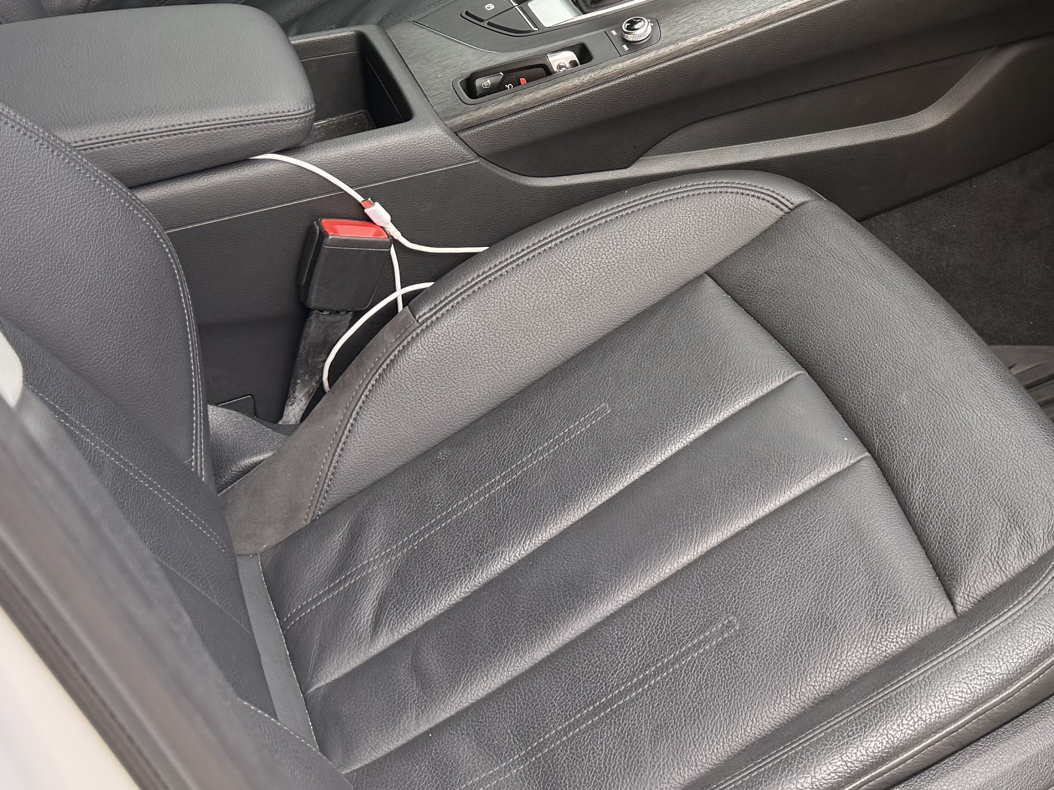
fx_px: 1736
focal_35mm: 57
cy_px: 27
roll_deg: +1.8
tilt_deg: -29.7
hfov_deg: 33.3
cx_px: 753
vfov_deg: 24.6
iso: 100
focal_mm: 6.76
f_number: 1.78
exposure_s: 1/365
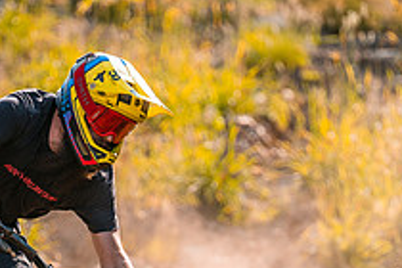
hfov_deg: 4.5
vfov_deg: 3.0
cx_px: 218
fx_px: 5092
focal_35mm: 456
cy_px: 320
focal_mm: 165
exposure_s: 1/1250
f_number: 2.8
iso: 200
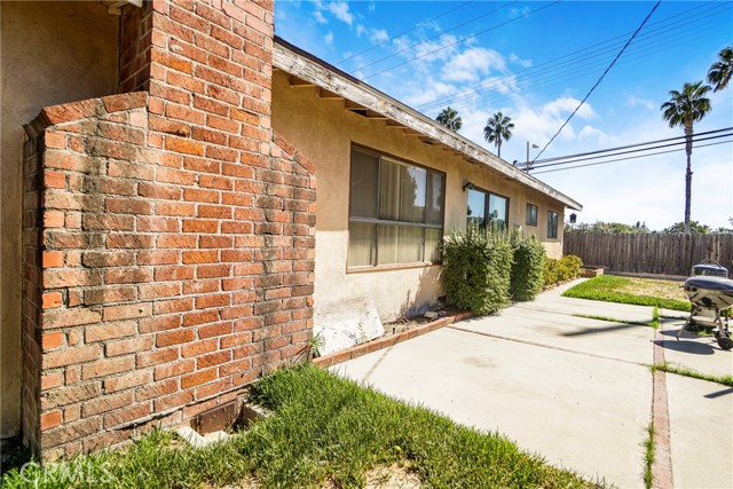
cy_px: 244
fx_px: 336
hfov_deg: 95.0
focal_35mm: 16
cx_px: 366
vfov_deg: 72.1
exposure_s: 1/500
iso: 100
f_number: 4
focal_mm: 11
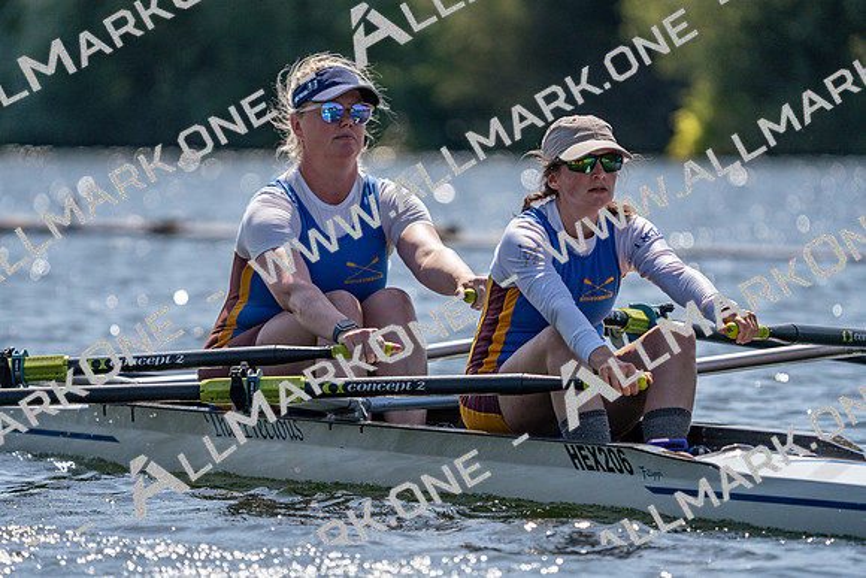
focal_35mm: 379
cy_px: 289
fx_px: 9119
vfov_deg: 3.6
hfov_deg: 5.4
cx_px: 433
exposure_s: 1/2000
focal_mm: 379
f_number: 6.3
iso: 250
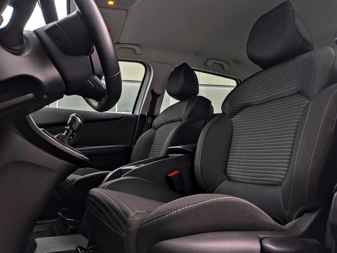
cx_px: 168
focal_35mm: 24
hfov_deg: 71.6
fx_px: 234
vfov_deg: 56.8
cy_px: 126
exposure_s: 1/383
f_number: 1.7
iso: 31
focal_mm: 4.53
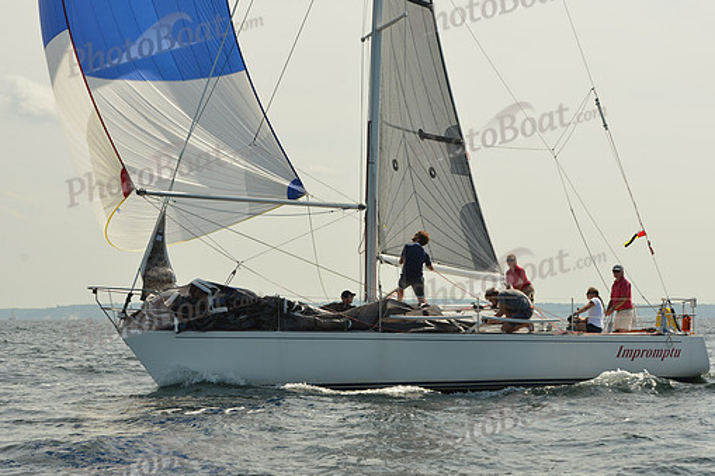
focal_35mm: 114
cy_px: 224
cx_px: 337
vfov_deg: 12.0
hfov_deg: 18.0
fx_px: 2263
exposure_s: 1/1250
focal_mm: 100
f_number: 9
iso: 320
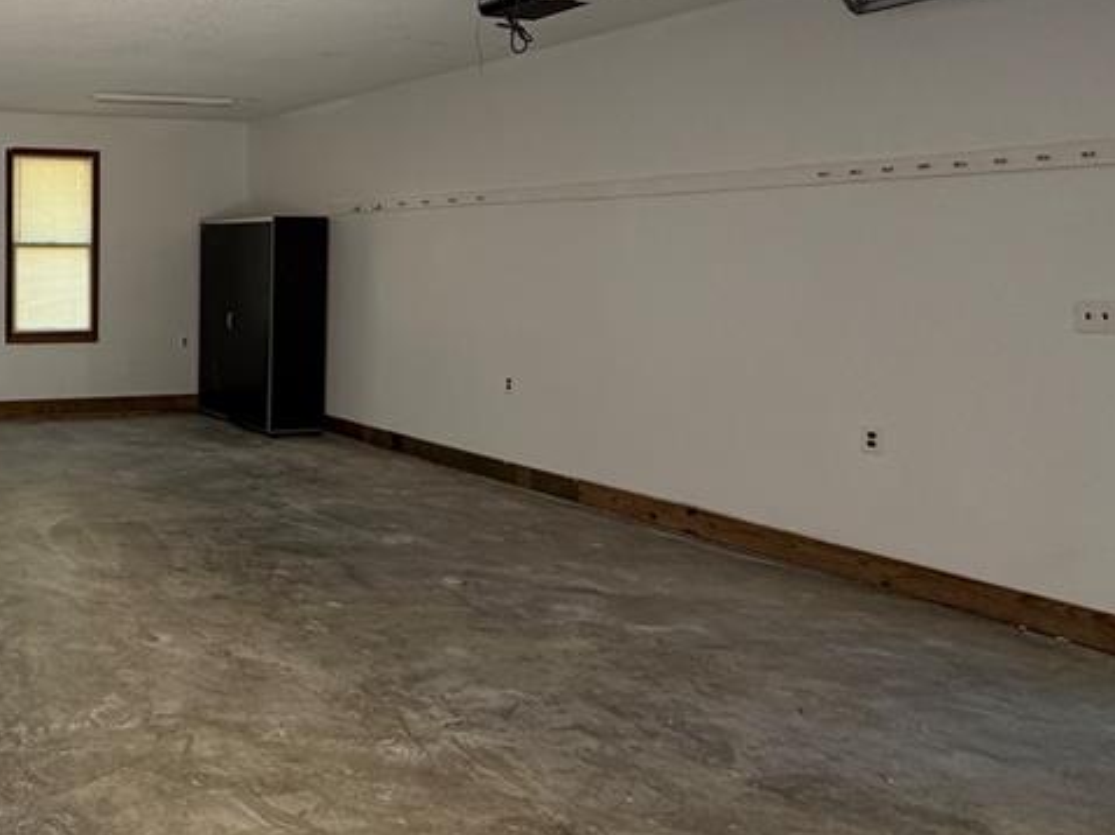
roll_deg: -0.6
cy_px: 282
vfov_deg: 46.1
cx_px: -37
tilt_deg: -2.2
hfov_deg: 47.8
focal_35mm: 30
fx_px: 966
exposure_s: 1/121
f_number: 2.2
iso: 125
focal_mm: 2.22
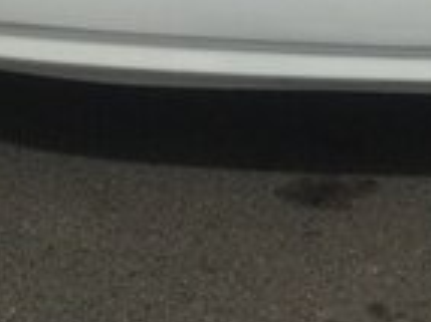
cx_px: 359
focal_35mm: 152
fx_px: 1891
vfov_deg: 9.5
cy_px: -113
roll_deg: -4.3
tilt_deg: -16.7
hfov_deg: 12.9
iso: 50
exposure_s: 1/3623
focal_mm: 4.12
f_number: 2.4
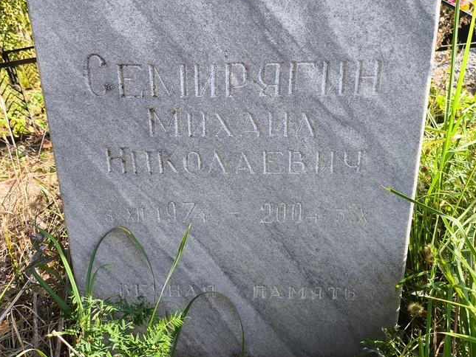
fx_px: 427
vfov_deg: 45.4
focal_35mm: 31
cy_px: 152
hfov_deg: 58.3
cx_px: 230
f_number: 1.7
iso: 50
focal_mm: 4.71
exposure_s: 1/364
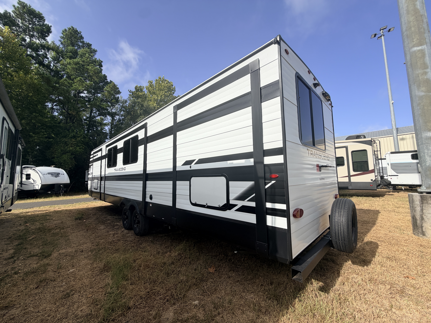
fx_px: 174
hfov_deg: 102.1
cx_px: 216
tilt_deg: +5.5
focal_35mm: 14
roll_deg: +0.7
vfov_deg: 85.7
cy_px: 162
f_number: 2.2
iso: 20
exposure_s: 1/789
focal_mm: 2.22
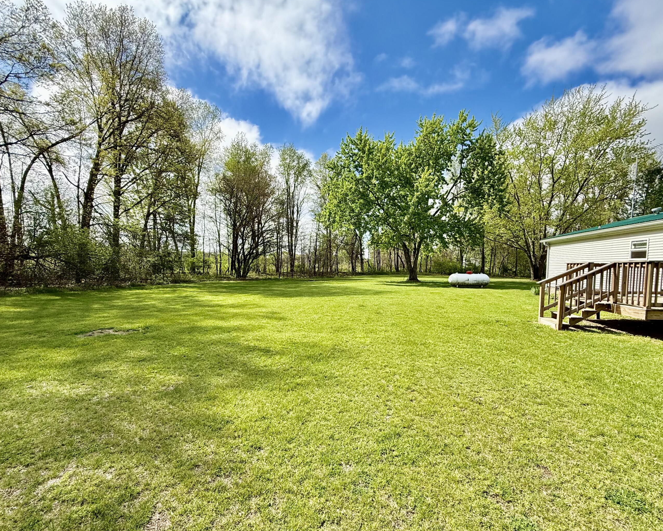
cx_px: 348
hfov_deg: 93.0
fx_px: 314
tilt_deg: -5.4
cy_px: 288
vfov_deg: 80.2
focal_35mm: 16
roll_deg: -1.2
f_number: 2.2
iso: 64
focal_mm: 2.22
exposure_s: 1/1339
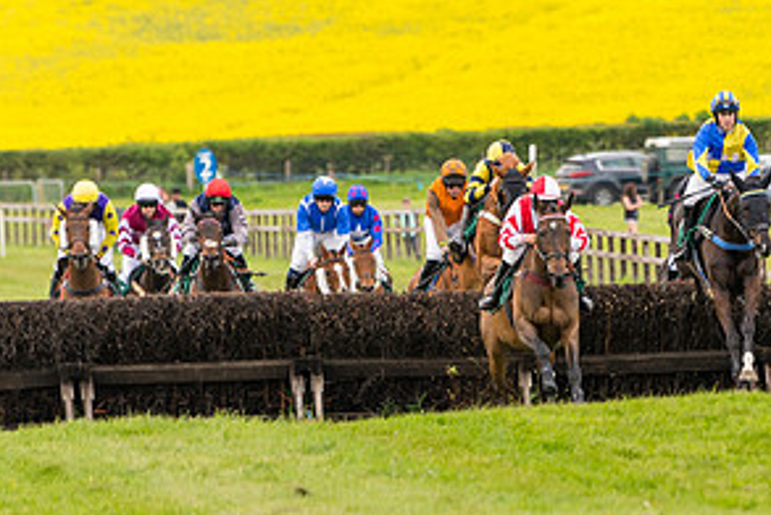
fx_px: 12712
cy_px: 372
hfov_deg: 3.5
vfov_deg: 2.3
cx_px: 539
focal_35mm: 593
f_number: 4
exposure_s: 1/1250
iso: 400
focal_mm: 200
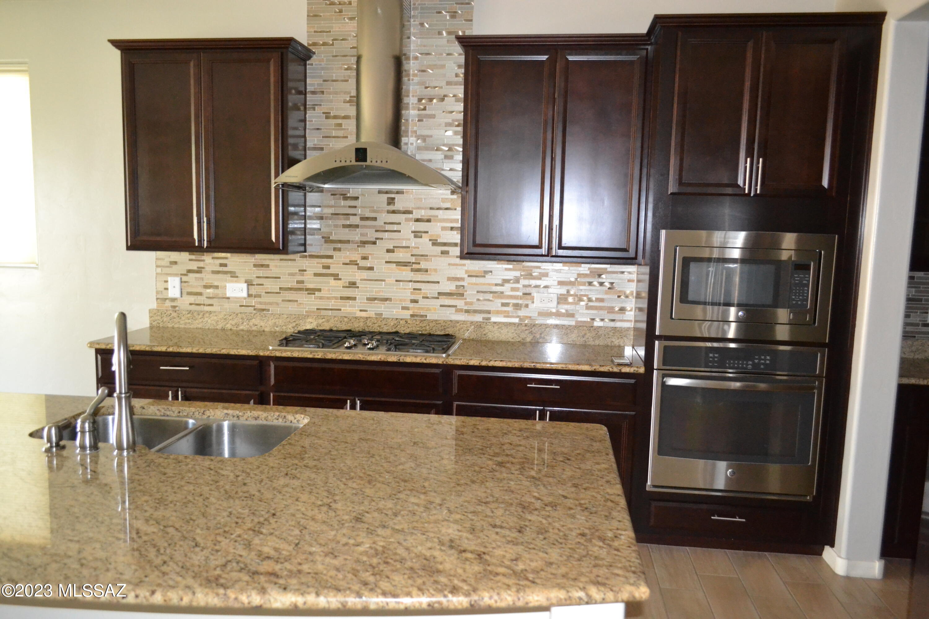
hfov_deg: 67.4
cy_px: 310
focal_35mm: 27
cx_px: 464
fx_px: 697
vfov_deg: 47.9
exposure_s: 1/60
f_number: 3.5
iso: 3200
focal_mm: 18
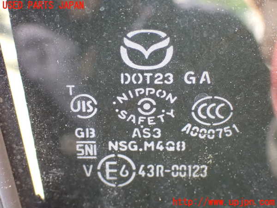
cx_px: 138
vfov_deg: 20.7
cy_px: 104
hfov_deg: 27.4
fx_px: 568
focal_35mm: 71
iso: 1600
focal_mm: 12.73
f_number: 3.9
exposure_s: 1/60
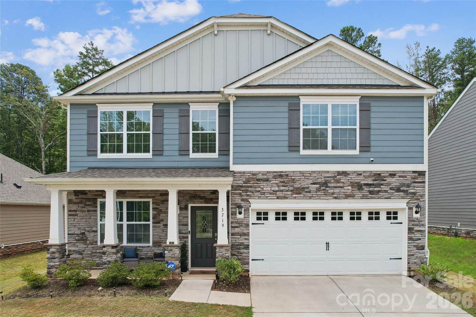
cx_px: 238
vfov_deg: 57.2
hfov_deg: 78.6
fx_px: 291
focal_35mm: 22
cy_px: 158
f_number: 2.8
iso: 100
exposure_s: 1/240
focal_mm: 8.4
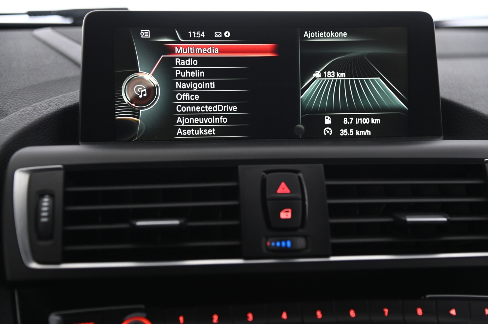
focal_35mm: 62
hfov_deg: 32.4
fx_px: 840
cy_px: 162
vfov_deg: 21.9
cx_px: 244
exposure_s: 1/20
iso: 2000
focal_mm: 62
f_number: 4
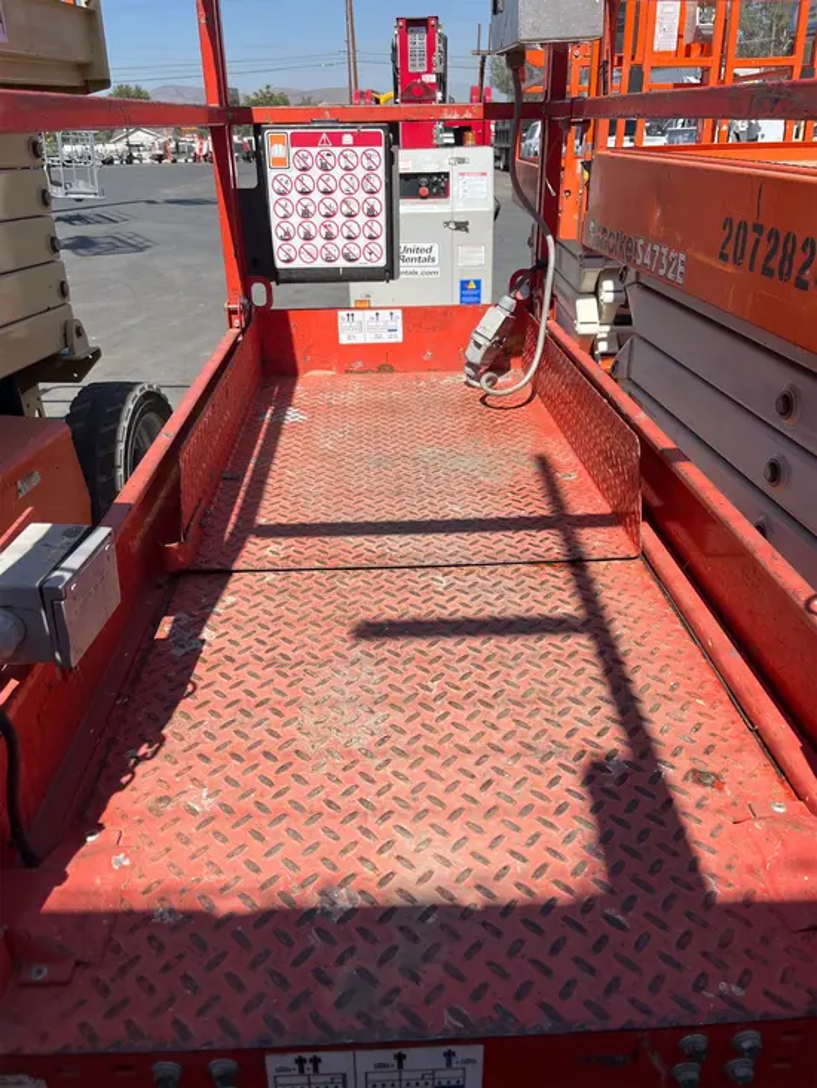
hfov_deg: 53.1
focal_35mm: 26
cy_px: 544
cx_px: 408
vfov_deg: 67.3
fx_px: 818
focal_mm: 5.1
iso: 50
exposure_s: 1/2967
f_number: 1.6
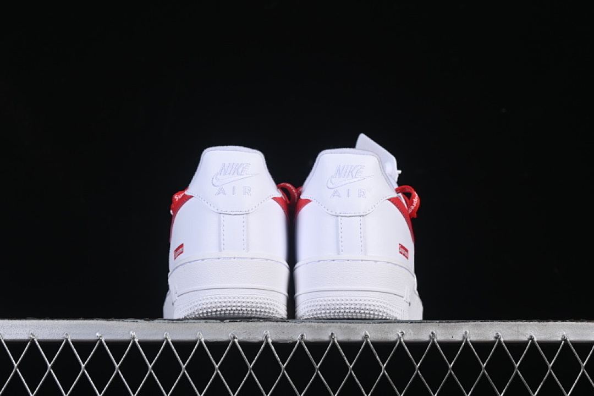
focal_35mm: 75
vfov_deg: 18.2
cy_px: 198
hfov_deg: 27.0
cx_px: 297
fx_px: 1237
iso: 160
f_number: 8
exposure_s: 1/100
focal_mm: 50
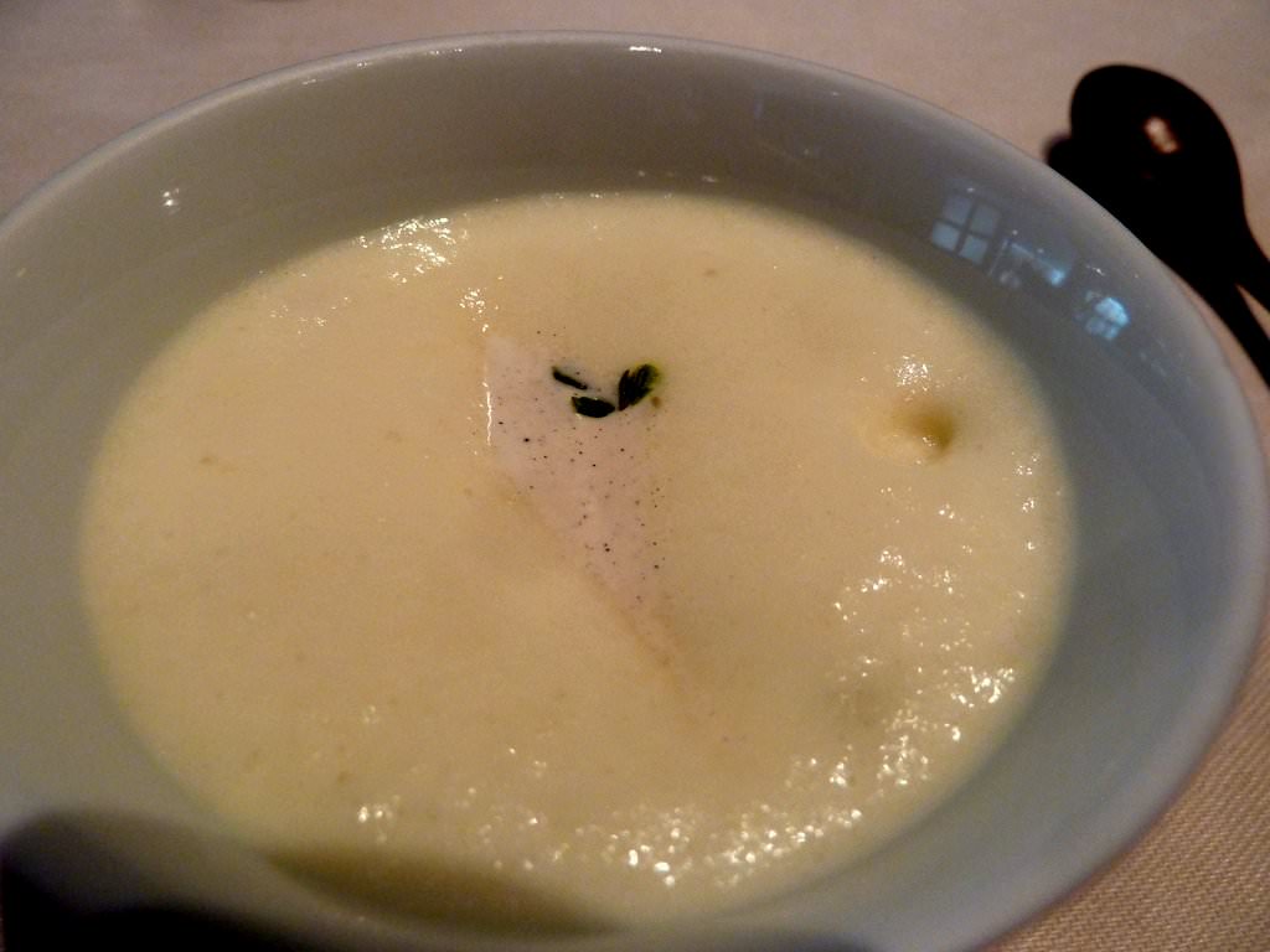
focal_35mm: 25
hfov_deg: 69.4
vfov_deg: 54.9
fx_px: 917
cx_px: 635
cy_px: 476
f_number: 3.3
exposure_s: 1/30
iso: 250
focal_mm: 4.1
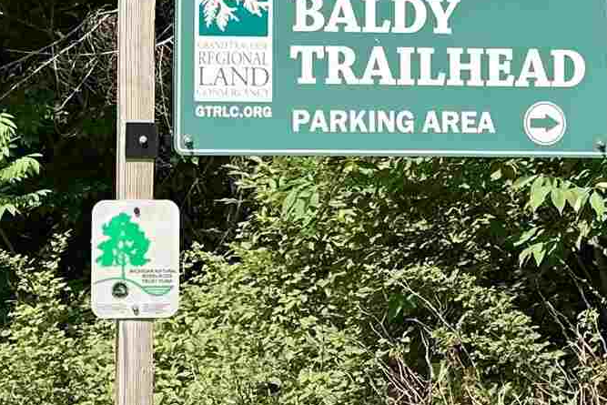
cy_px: 32
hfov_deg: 17.8
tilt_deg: +2.6
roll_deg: -0.3
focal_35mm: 115
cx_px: 272
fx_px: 1939
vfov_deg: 11.8
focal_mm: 6.86
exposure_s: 1/1812
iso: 80
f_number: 1.78
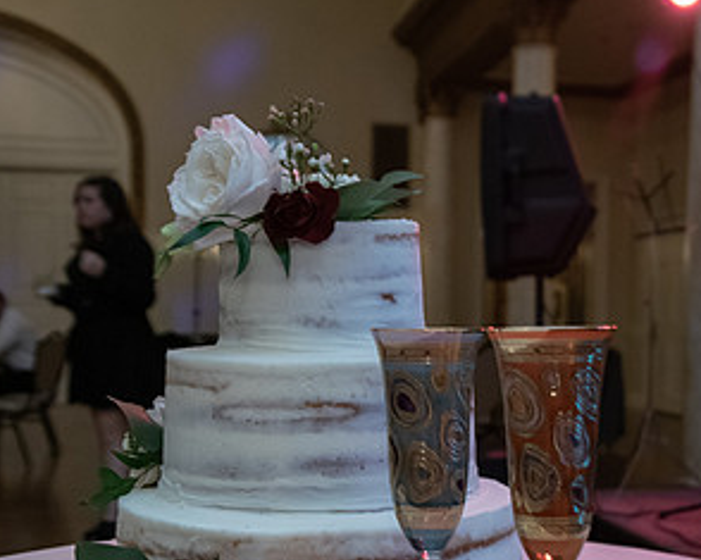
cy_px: 391
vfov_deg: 27.4
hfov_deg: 34.0
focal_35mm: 55
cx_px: 444
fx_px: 1141
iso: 1000
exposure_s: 1/80
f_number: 2.8
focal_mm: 17
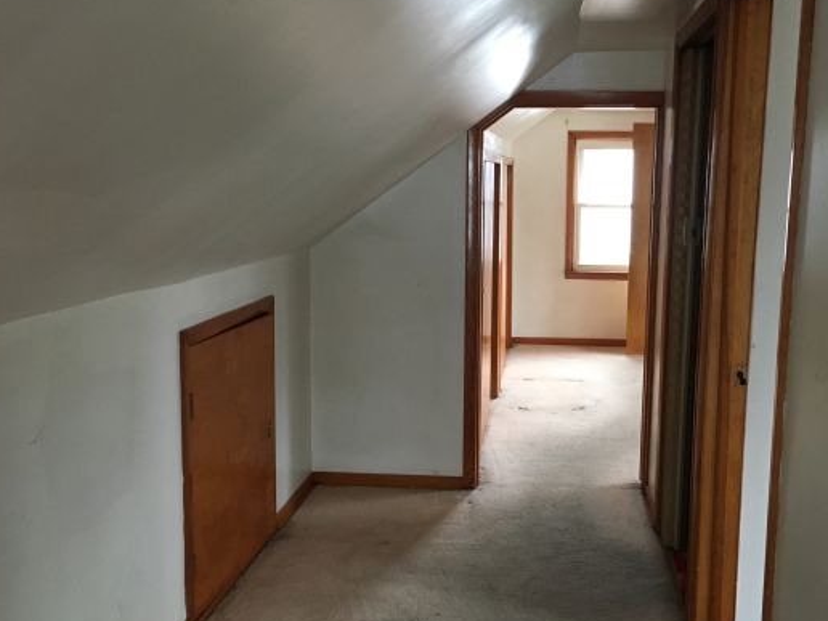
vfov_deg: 39.7
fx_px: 861
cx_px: 494
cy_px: 310
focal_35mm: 36
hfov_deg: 51.0
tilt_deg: -7.9
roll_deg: -0.1
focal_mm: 4.15
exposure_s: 1/20
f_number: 2.2
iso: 200
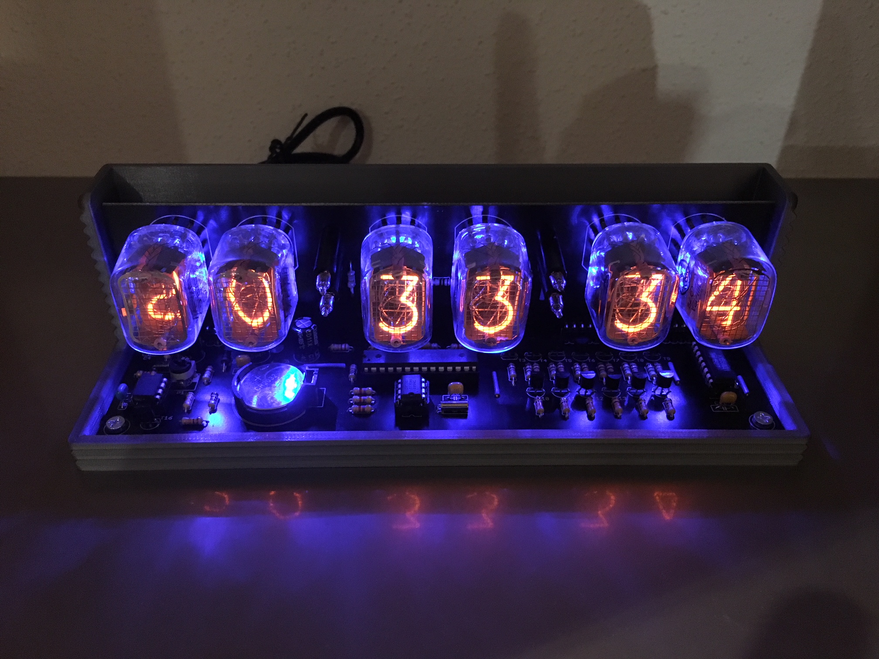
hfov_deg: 61.7
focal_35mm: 29
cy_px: 330
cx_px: 440
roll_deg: -0.3
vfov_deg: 48.2
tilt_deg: -37.1
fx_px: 736
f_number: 2.2
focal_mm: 4.15
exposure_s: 1/17
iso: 640
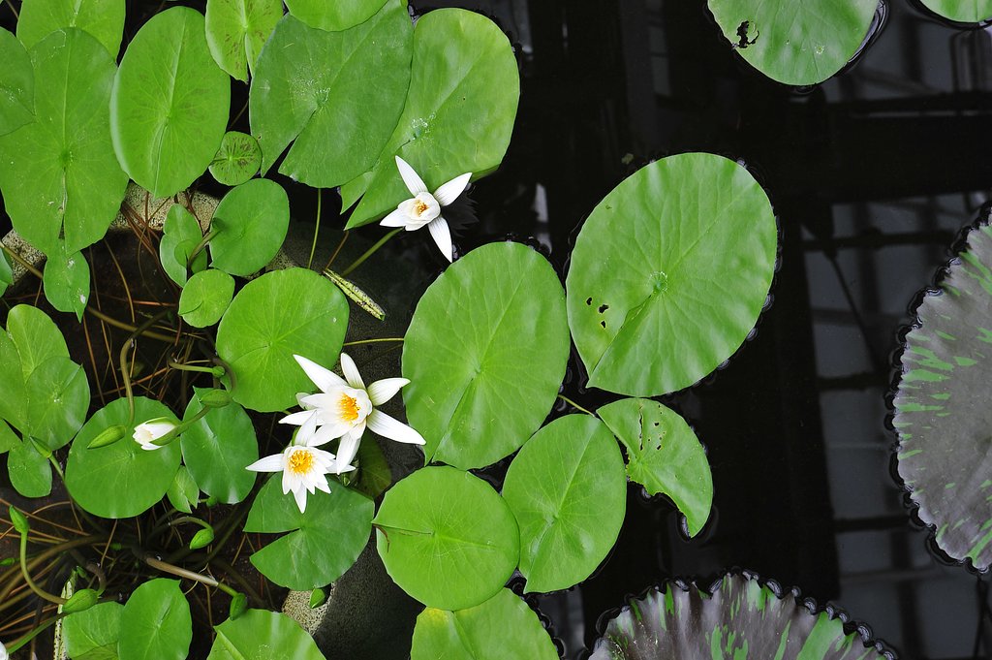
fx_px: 2340
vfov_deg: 16.0
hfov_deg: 23.9
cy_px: 330
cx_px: 496
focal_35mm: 85
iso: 200
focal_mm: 85
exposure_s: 1/20
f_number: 11
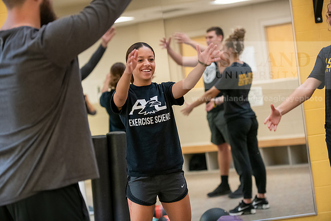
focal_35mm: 100
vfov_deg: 13.7
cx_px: 166
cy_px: 110
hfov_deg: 20.4
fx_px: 920
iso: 2000
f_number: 2.8
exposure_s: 1/160
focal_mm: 100
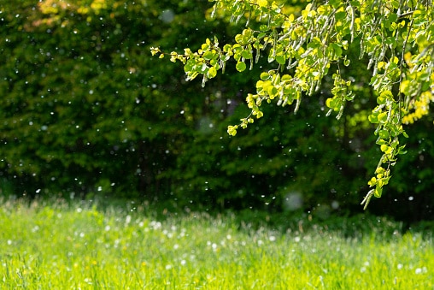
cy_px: 145
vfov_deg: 11.0
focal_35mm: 125
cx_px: 217
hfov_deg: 16.4
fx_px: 1507
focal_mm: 125
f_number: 5
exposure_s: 1/320
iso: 100
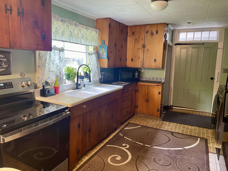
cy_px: 86
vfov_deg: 54.9
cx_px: 114
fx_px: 165
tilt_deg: -9.4
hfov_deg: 69.4
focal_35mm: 25
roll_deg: -2.2
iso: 200
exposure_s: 1/60
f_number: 1.6
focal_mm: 5.1
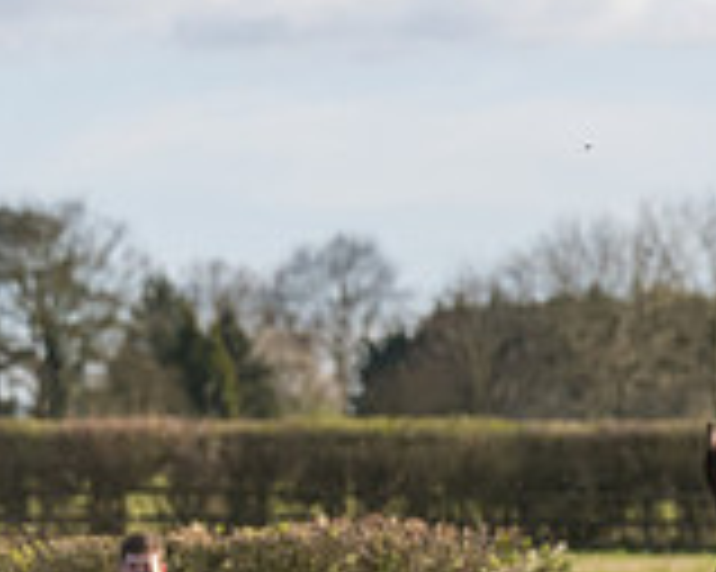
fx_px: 11648
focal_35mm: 550
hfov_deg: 3.5
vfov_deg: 2.8
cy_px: 697
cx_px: 709
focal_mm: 92
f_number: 4
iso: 400
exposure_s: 1/1600
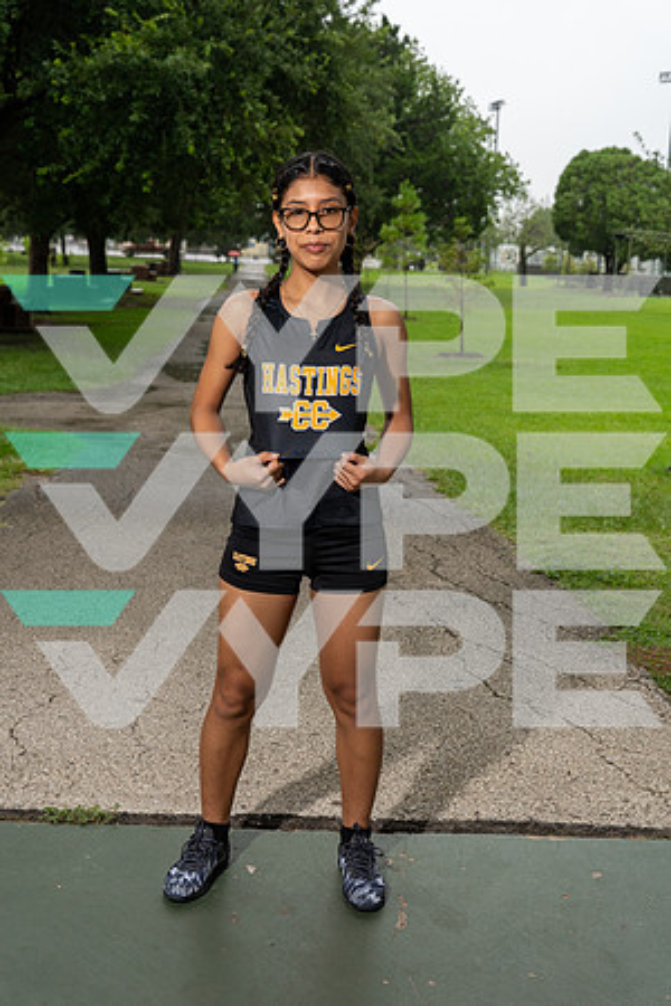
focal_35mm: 45
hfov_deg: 29.9
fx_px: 1258
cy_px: 503
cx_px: 336
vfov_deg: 43.6
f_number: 6.3
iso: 500
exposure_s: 1/250
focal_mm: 45
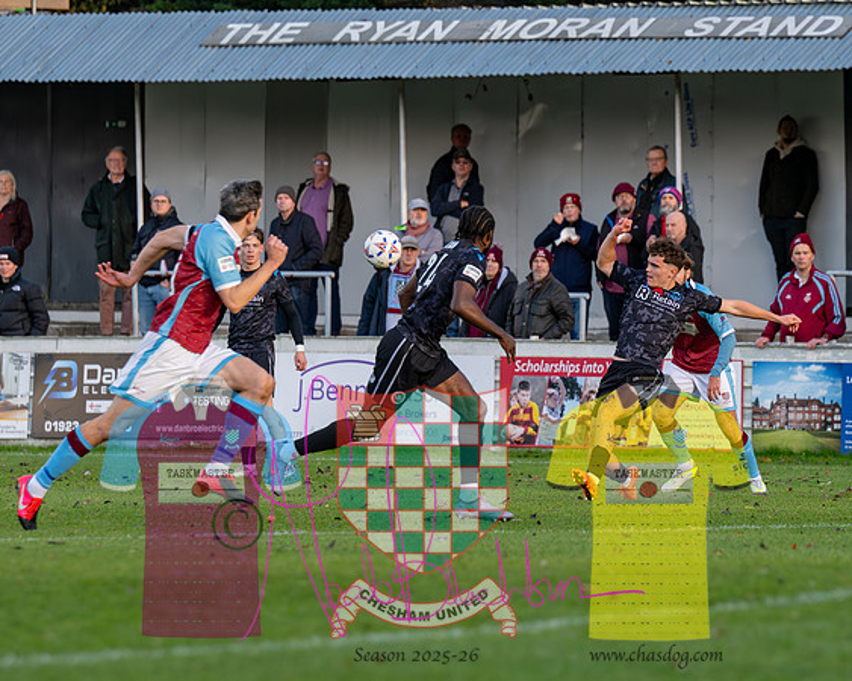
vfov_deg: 4.6
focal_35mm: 334
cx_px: 560
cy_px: 353
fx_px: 8431
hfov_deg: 5.8
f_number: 4
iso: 400
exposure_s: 1/1000
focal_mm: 165
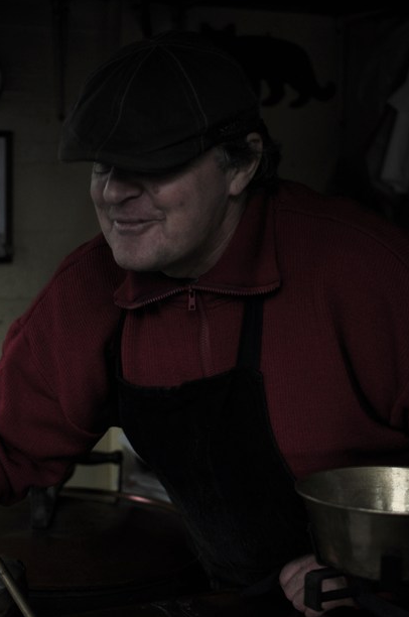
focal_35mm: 69
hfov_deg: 19.8
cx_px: 208
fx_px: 1174
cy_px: 320
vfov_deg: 29.4
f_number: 1.8
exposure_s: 1/640
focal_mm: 35
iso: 200
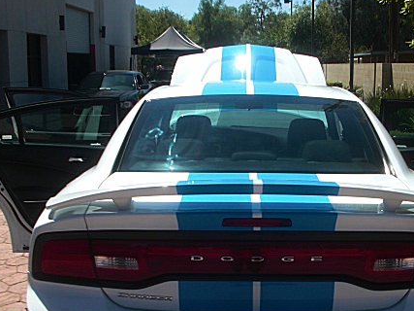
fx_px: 646
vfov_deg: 26.9
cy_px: 196
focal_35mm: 54
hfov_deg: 35.4
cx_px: 255
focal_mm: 6.3
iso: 50
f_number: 7.9
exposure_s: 1/125
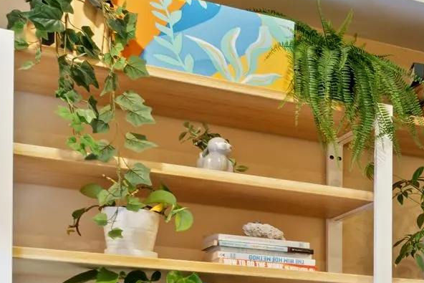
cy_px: 397
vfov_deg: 15.4
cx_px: 837
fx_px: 978
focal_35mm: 83
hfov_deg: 17.7
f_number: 8
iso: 100
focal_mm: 16
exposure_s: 1.6
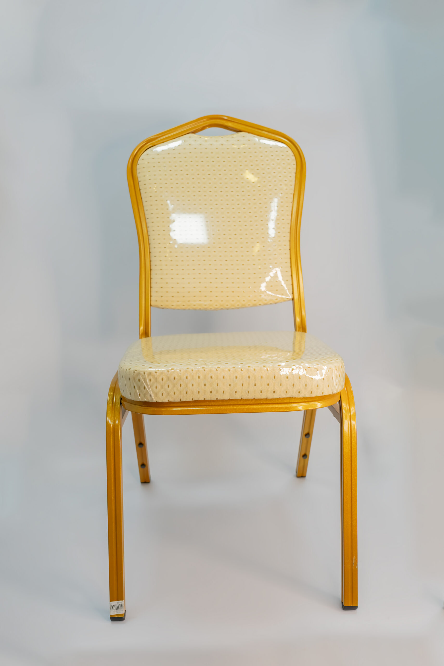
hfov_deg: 38.7
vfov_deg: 55.5
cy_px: 333
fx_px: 633
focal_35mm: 34
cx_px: 222
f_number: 5.6
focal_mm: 34.2
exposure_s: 1/100
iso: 320
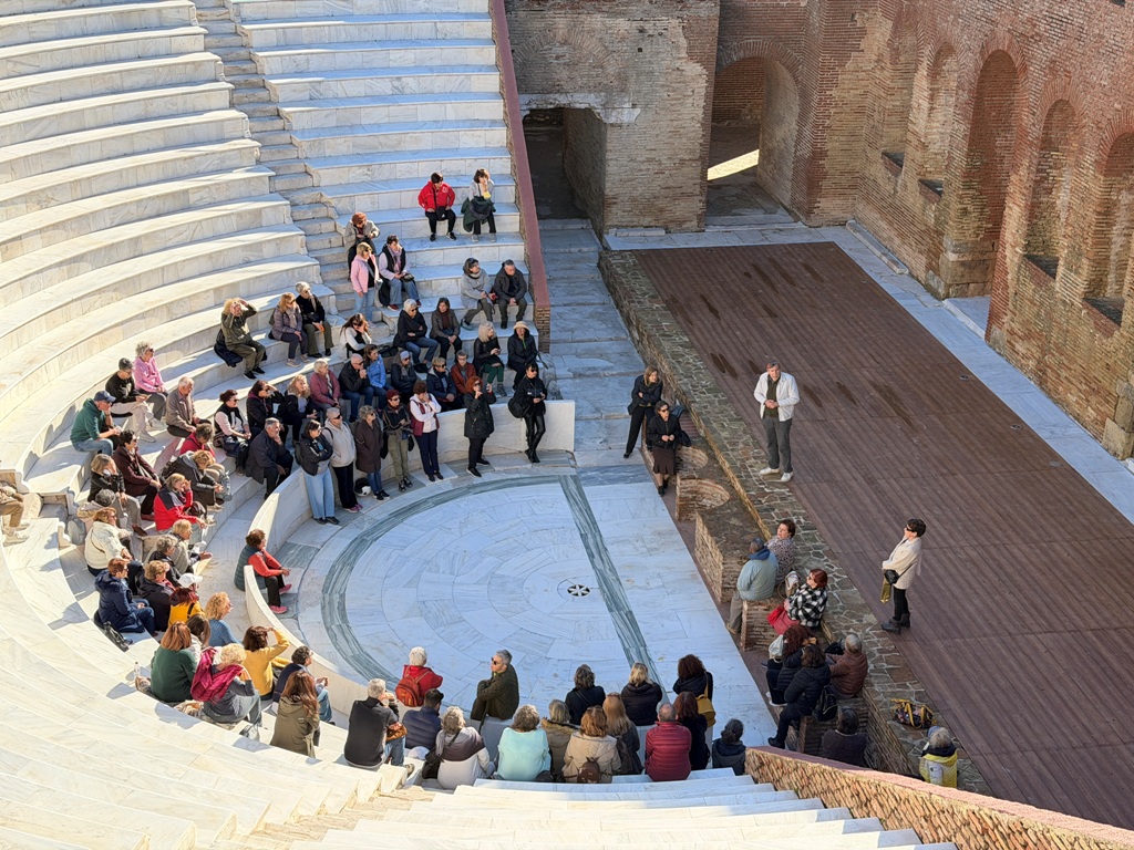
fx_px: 1572
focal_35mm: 48
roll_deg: -0.7
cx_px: 567
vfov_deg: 30.3
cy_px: 425
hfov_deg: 39.7
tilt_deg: -24.4
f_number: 1.78
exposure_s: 1/2273
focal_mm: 6.76
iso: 100
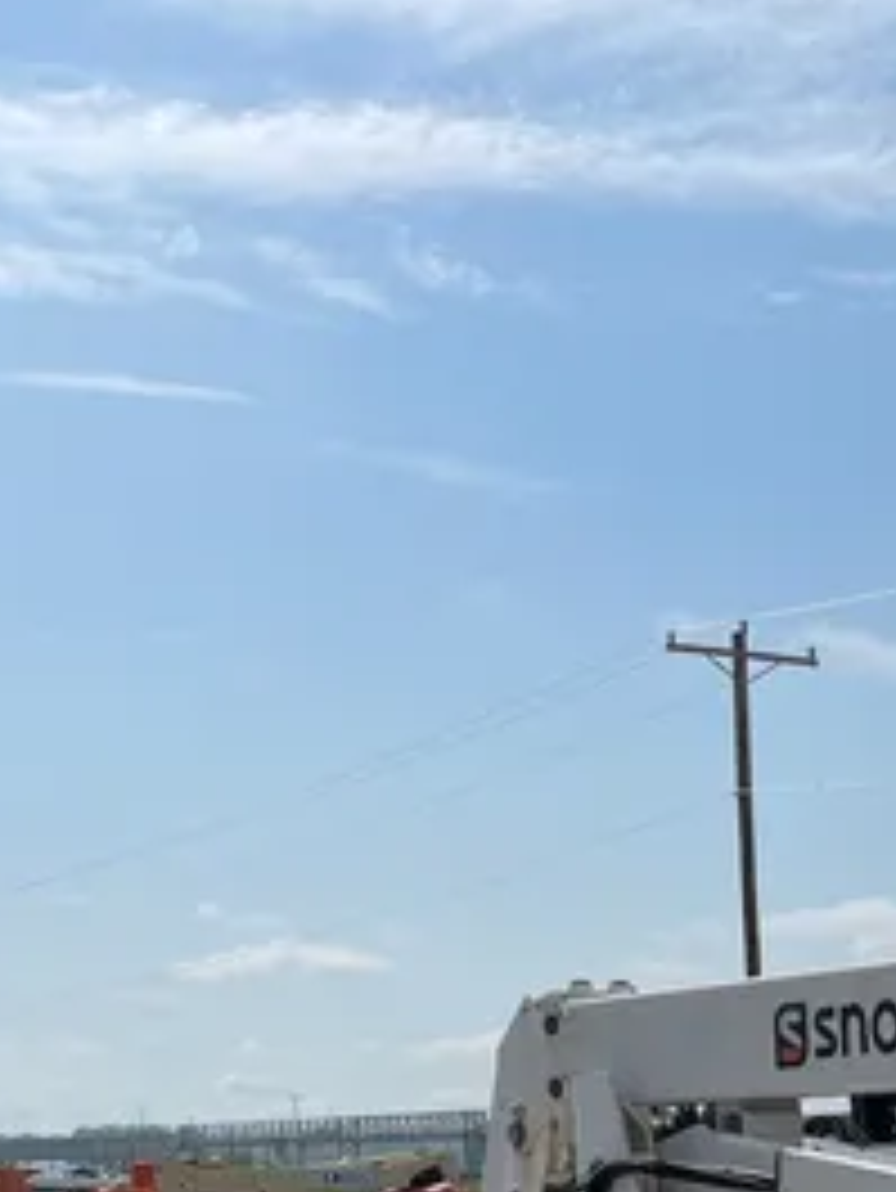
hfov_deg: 19.5
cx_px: 1004
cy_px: 1478
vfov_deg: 24.2
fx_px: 2483
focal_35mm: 72
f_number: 1.6
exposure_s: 1/7299
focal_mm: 4.2
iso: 32
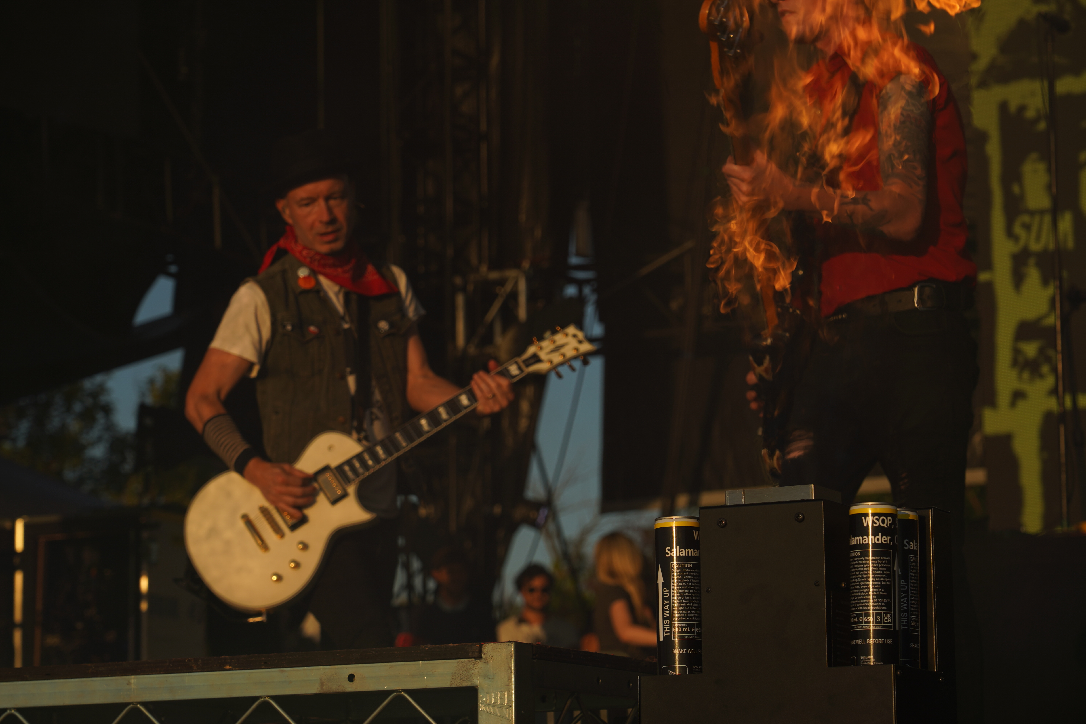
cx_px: 543
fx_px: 3167
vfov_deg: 13.0
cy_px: 362
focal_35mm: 105
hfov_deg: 19.5
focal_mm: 105
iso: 100
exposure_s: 1/500
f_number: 8
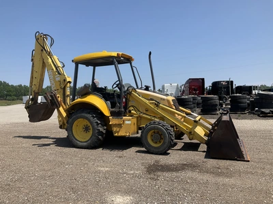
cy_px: 102
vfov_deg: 48.2
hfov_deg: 61.7
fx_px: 229
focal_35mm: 29
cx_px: 136
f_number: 1.8
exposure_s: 1/1848
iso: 25
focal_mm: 3
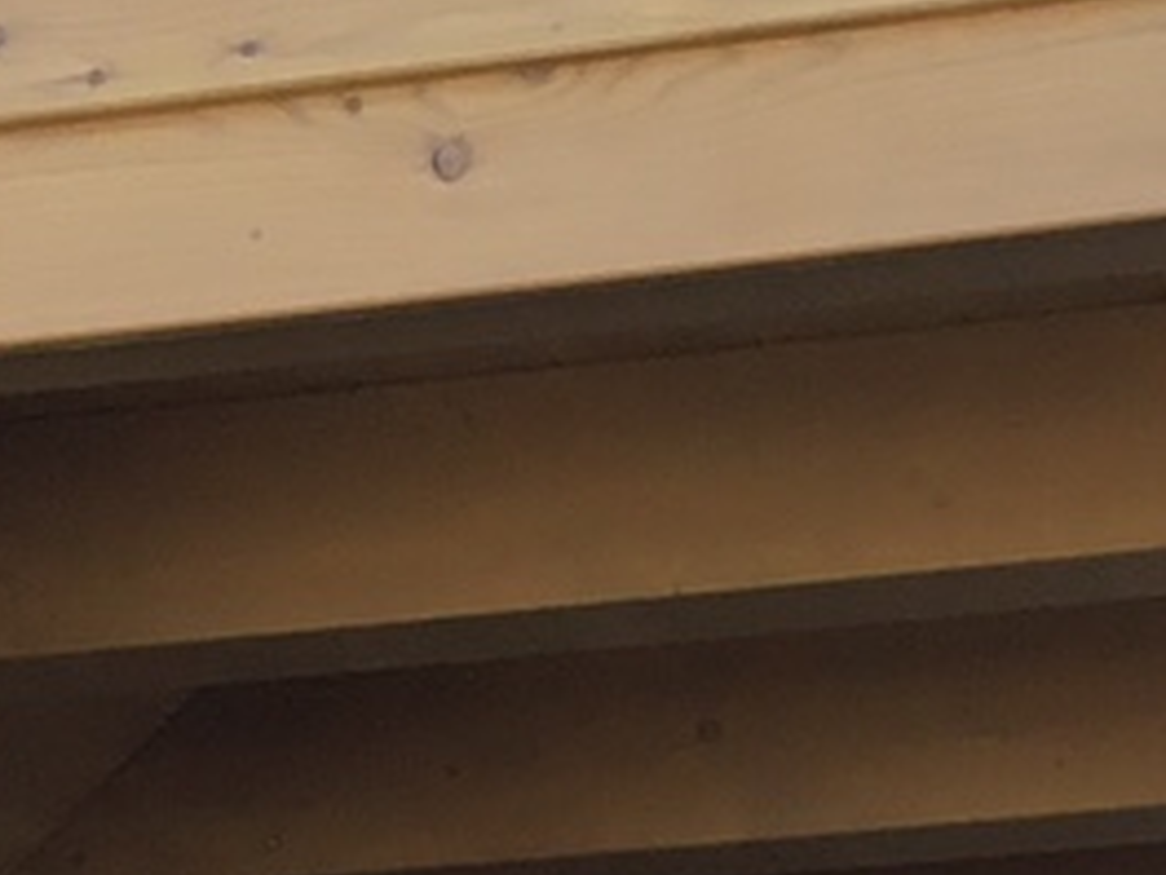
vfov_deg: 7.4
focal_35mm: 192
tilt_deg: +4.9
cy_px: 1869
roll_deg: -5.2
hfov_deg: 10.2
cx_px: 1281
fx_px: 6467
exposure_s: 1/227
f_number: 2.4
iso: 25
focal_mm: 3.3
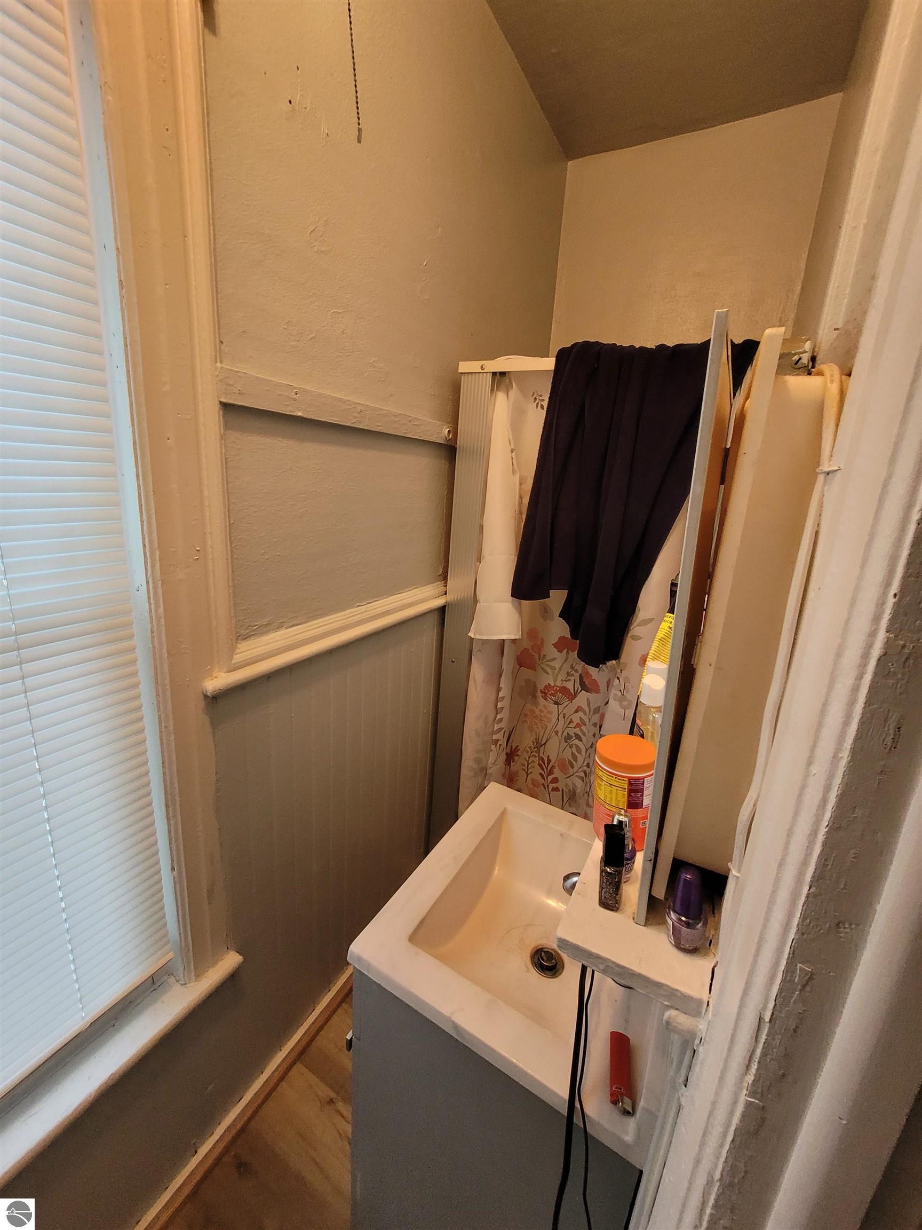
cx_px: 461
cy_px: 615
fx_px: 462
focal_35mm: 13
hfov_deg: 89.9
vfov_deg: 106.2
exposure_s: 1/60
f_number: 2.2
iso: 250
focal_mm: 1.74
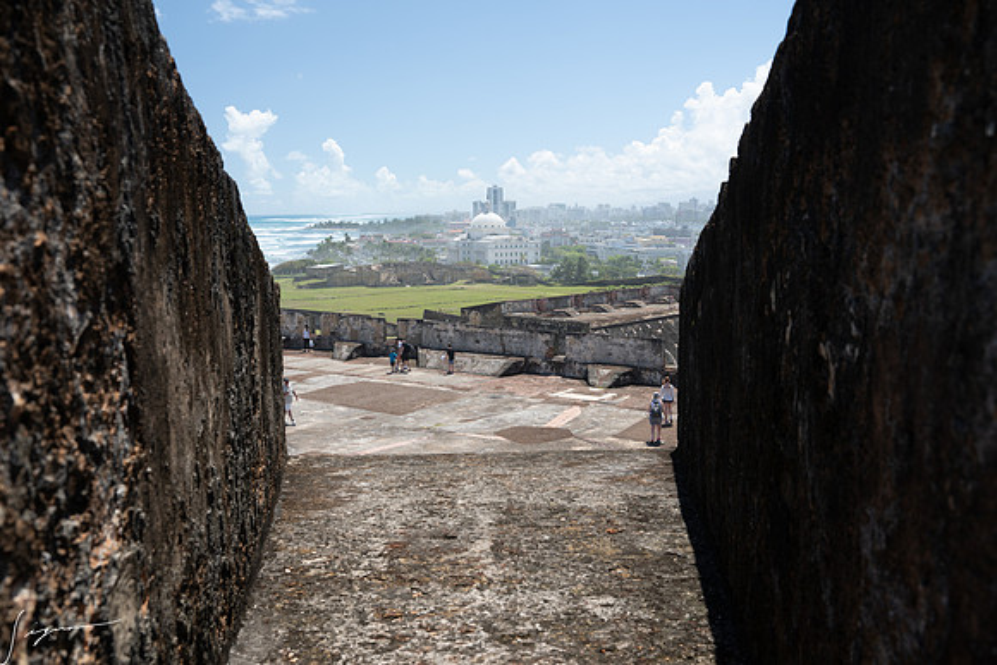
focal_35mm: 31
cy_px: 332
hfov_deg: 60.3
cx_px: 498
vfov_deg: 42.3
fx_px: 859
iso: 125
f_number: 8
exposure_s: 1/125
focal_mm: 31
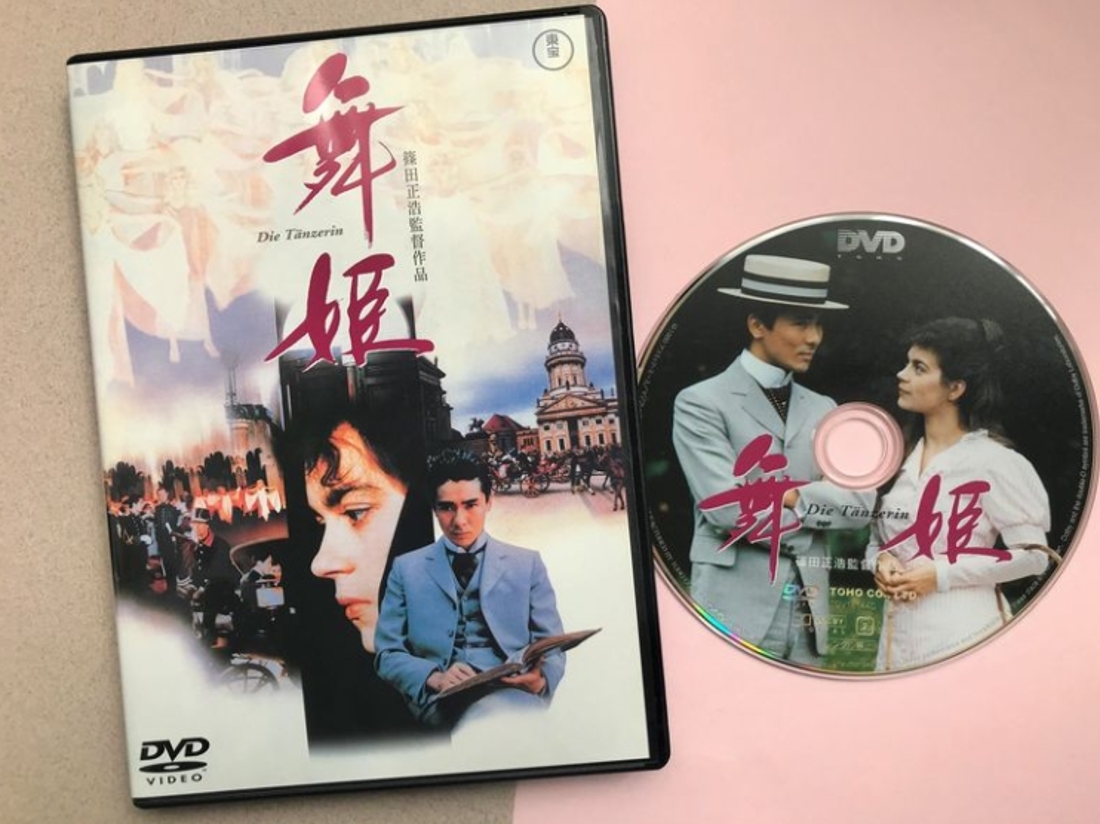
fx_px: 921
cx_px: 562
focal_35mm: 29
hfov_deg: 61.7
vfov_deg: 48.2
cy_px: 403
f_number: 1.8
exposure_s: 1/204
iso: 20
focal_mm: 3.99
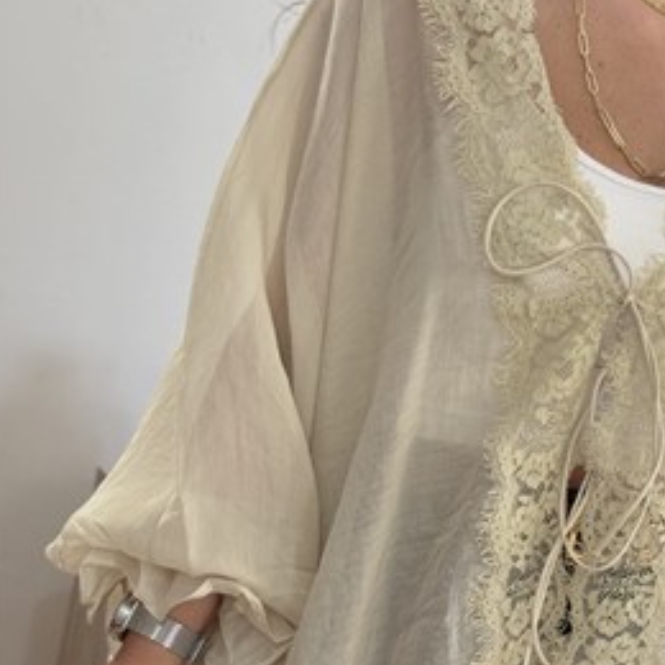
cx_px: 499
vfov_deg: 19.4
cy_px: 661
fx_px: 1891
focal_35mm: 87
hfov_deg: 19.8
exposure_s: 1/100
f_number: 1.78
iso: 64
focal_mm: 6.76
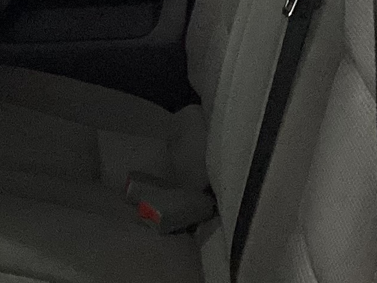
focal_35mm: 161
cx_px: -68
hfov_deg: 12.0
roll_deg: +2.1
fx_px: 1753
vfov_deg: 9.2
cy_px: 102
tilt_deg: -14.1
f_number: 2.4
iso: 250
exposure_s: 1/40
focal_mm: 3.3
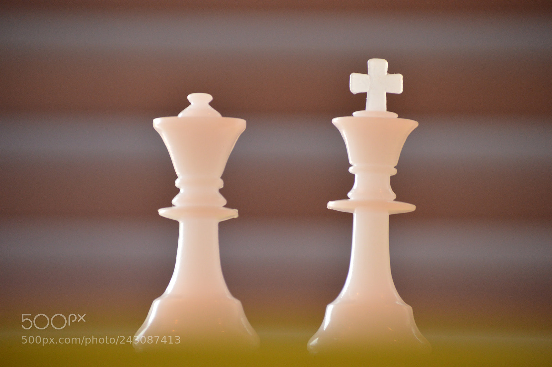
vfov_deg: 5.9
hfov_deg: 8.9
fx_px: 3562
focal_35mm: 232
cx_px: 276
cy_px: 184
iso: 800
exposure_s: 1/160
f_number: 5.6
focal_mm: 155
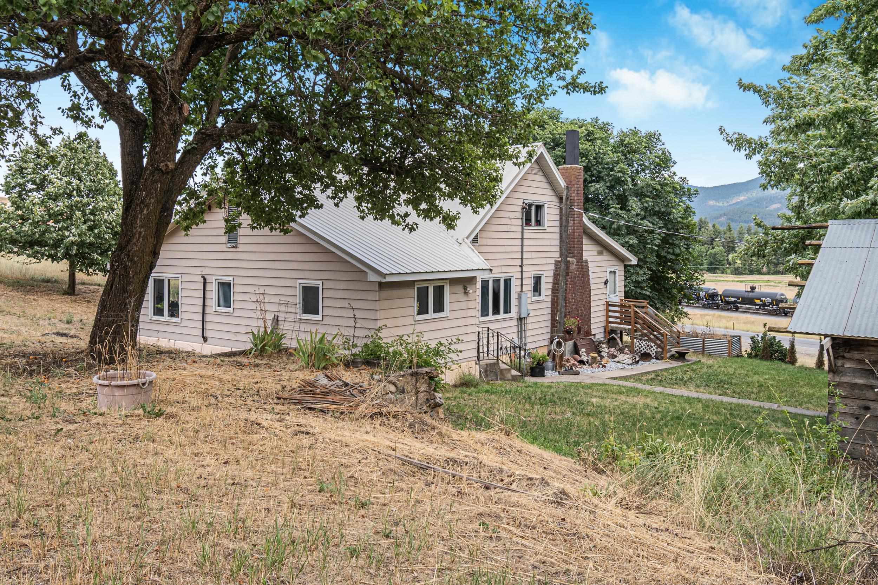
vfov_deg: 43.6
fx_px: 732
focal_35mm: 30
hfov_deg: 61.9
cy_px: 292
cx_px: 439
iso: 800
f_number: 8
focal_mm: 20
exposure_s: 1/80
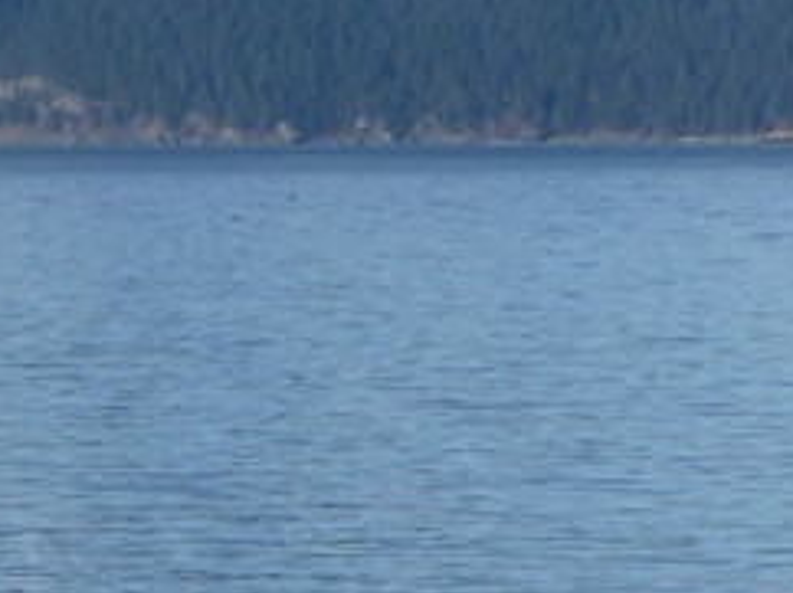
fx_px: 9978
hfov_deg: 4.5
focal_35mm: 436
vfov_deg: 3.4
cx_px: -554
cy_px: 154
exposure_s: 1/500
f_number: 4.8
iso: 80
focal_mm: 18.3
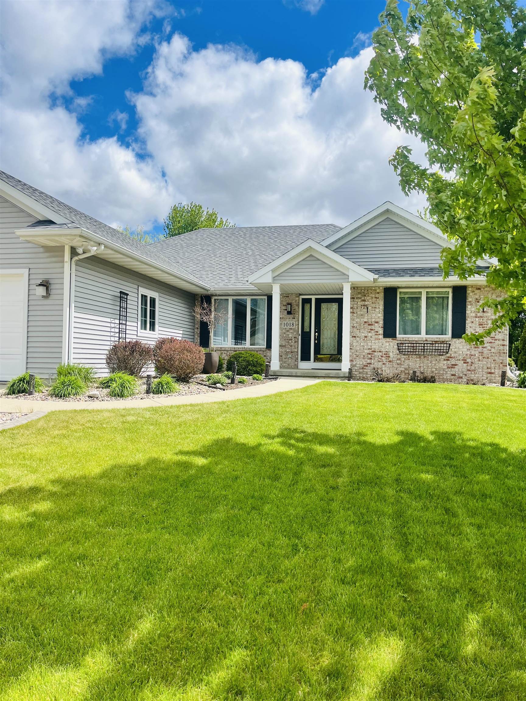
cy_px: 350
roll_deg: -1.1
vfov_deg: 67.3
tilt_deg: +1.6
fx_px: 527
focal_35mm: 26
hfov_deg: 53.1
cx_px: 263
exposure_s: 1/4651
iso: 50
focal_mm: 5.1
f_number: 1.6
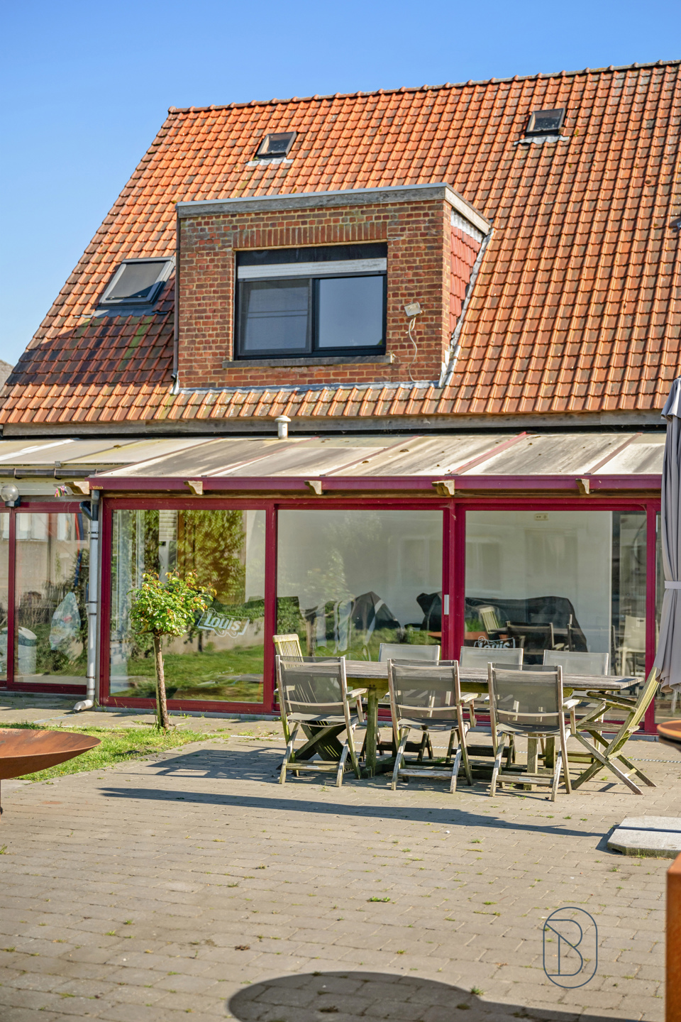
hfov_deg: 26.5
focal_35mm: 51
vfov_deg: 38.9
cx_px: 340
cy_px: 511
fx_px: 1447
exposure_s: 1/5000
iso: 500
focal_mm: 51
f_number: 2.8
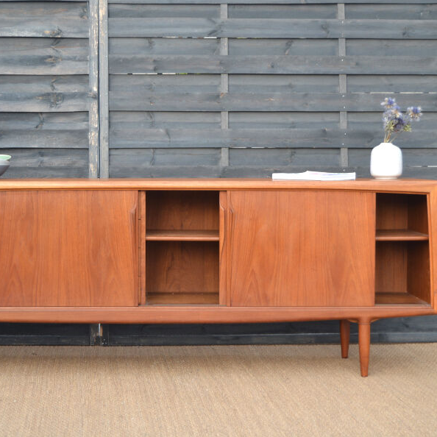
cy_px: 217
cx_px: 134
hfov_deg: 25.3
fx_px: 966
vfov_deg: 25.5
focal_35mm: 68
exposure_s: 1/125
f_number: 5.6
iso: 220
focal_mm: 35
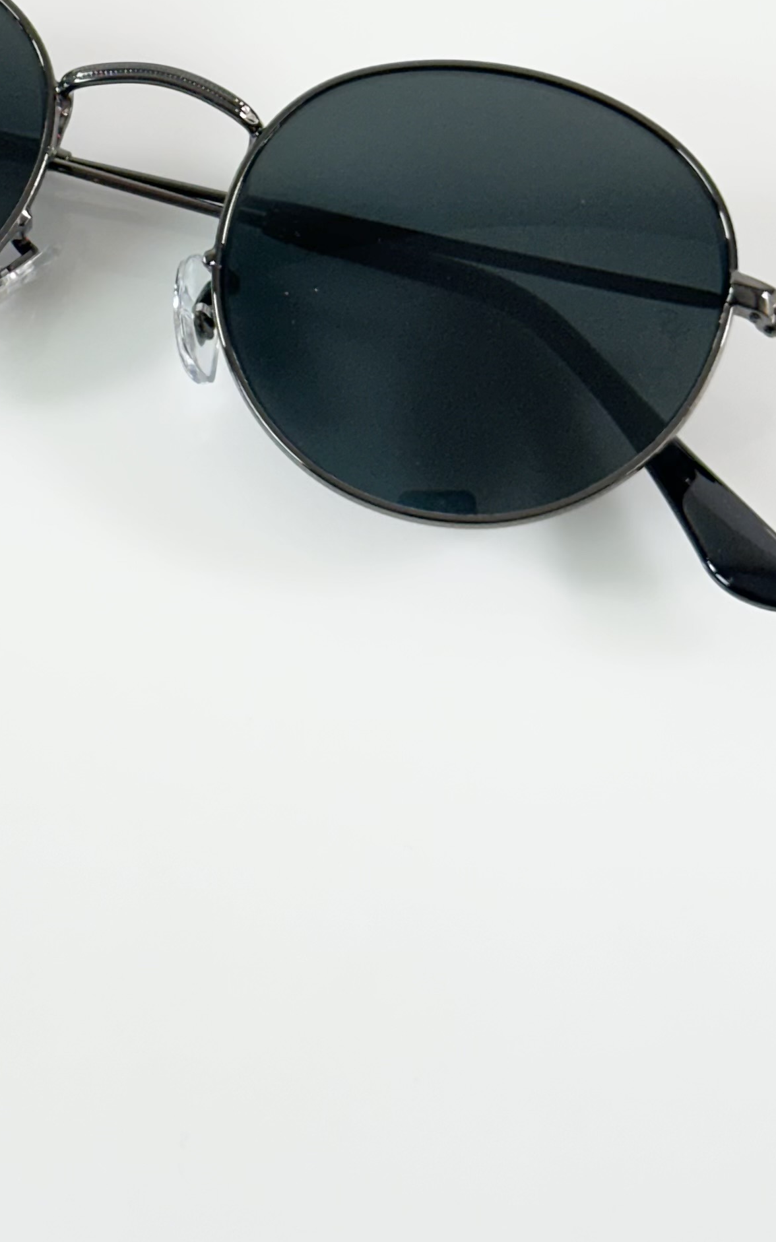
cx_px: 112
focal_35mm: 109
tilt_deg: -57.6
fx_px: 3689
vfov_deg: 18.9
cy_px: 212
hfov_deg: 11.9
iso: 80
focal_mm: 6.86
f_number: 1.78
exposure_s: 1/100
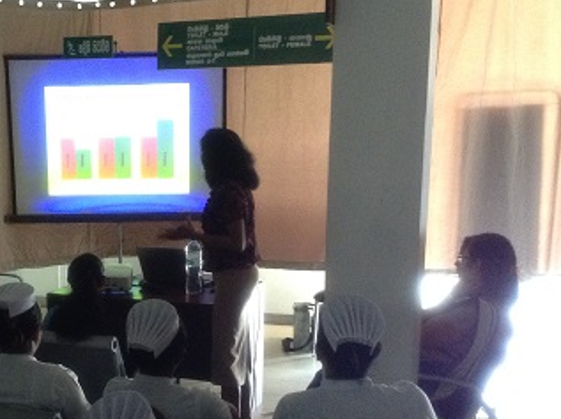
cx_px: 143
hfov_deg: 36.1
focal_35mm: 52
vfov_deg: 27.7
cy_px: 293
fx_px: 842
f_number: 2.4
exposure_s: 1/20
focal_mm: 3.3
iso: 250
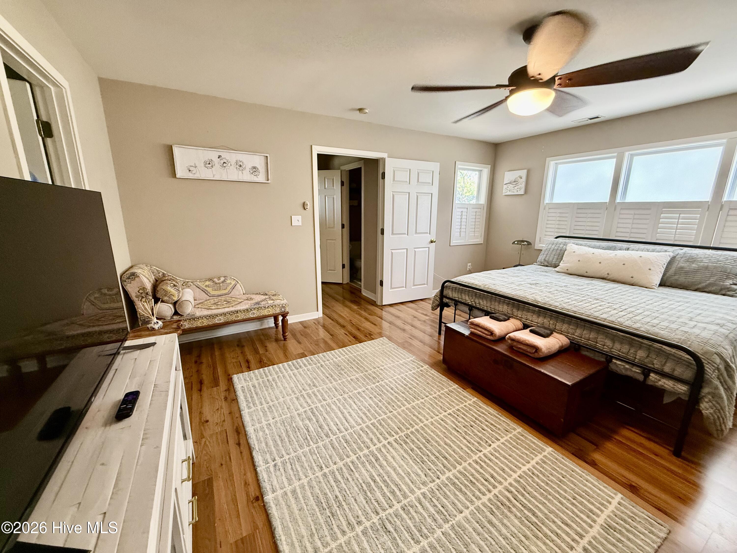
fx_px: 298
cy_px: 276
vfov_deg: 85.7
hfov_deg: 102.1
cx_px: 368
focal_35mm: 14
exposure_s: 1/60
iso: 320
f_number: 2.2
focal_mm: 2.22
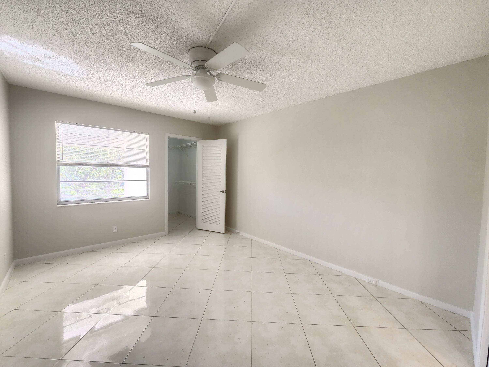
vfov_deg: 89.9
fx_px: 184
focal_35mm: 13
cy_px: 184
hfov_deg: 106.2
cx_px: 244
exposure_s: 1/60
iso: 125
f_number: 2.2
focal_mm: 2.2
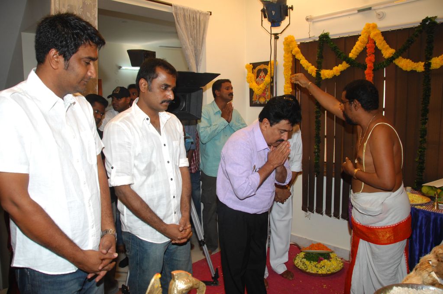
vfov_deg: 47.8
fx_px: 332
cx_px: 222
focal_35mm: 27
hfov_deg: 67.5
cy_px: 147
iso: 400
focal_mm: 18
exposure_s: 1/160
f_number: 5.6
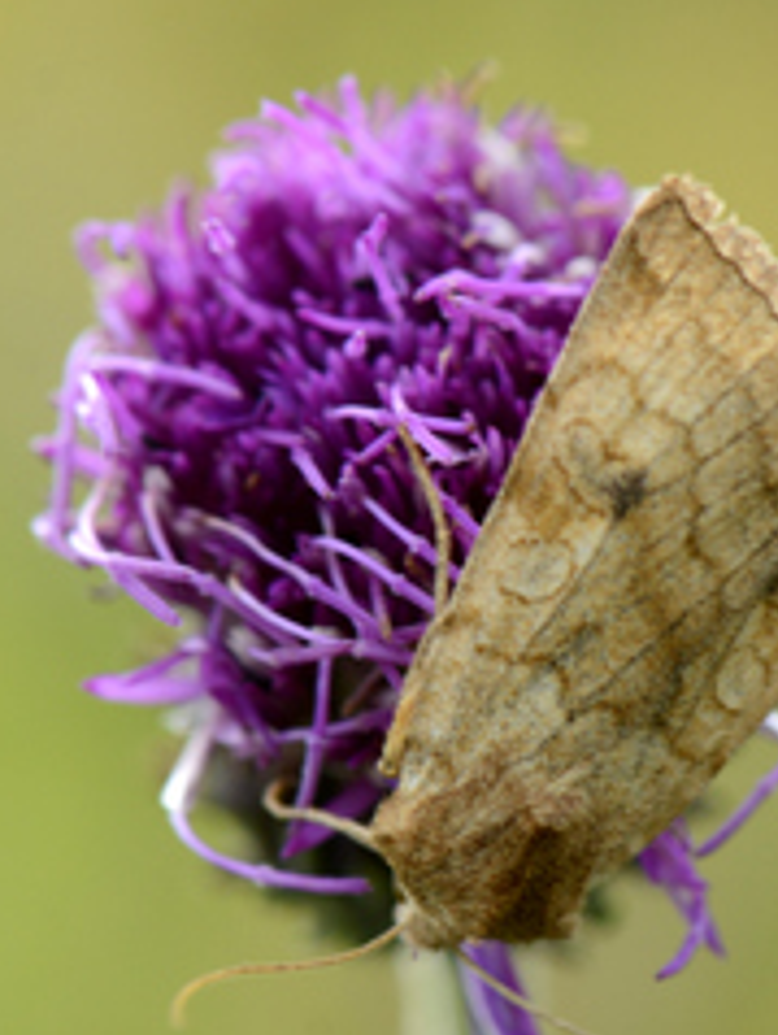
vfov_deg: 9.3
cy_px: 646
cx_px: 439
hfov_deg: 7.0
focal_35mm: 212
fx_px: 6342
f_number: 9
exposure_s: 1/320
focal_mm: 105
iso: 400
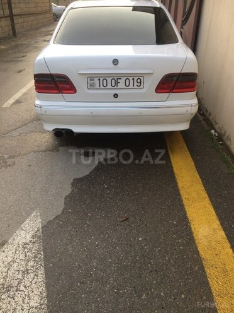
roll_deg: -0.7
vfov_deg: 61.7
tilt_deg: -30.8
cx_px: 117
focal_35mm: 29
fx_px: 261
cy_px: 156
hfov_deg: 48.2
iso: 50
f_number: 2.2
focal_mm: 4.15
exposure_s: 1/100
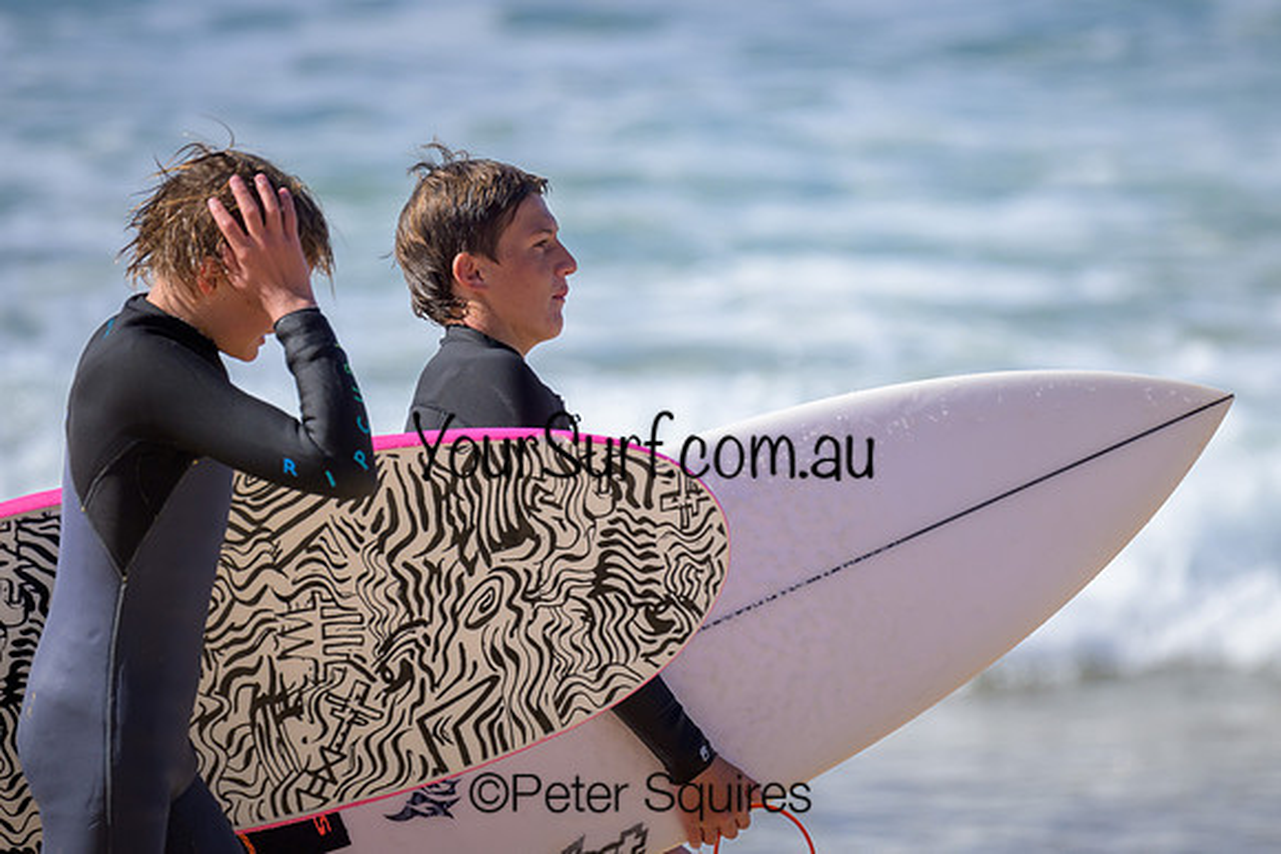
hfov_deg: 2.0
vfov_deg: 1.3
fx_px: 37113
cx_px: 659
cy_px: 458
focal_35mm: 1043
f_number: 6.3
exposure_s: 1/2000
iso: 640
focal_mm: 800
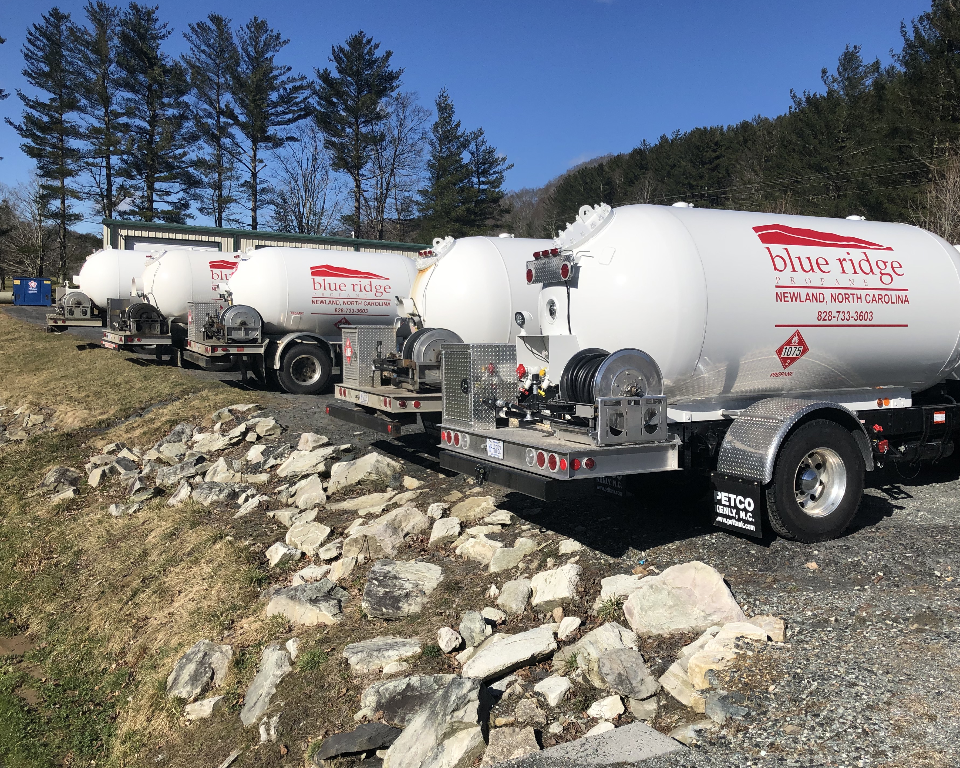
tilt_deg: -6.1
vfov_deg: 47.1
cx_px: 535
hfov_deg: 57.0
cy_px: 392
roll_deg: -2.4
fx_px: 881
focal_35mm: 31
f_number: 1.8
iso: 25
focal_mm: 4
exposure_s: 1/3436
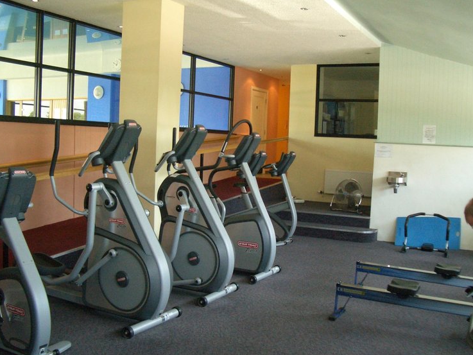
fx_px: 519
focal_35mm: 38
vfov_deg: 37.7
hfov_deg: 49.0
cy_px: 182
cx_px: 240
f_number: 2.6
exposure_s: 1/60
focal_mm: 5.8
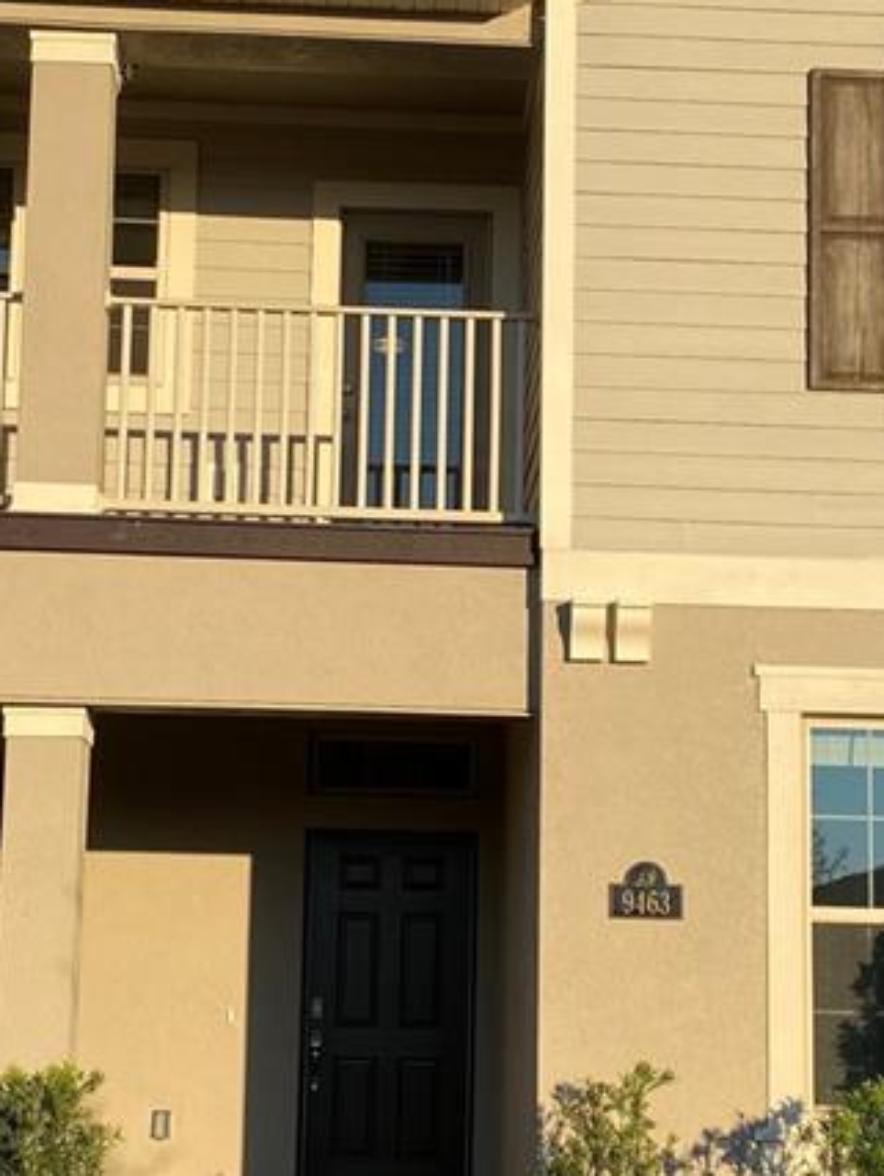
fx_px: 2482
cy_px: 653
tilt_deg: +9.9
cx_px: 485
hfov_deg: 20.2
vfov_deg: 26.6
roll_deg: -1.0
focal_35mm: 73
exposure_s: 1/2632
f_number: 1.8
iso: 32
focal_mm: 4.25
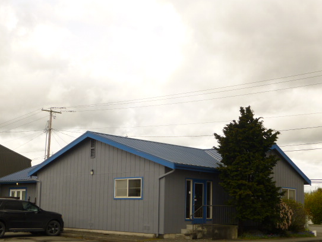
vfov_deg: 28.0
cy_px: 137
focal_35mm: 52
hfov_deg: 36.8
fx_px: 483
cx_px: 146
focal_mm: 7.9
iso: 100
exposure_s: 1/640
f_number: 4.1
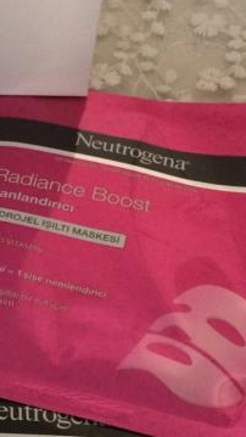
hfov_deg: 14.4
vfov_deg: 26.1
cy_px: 275
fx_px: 939
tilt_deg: -53.7
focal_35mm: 81
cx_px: -66
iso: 320
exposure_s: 1/33
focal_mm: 4.15
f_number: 2.2
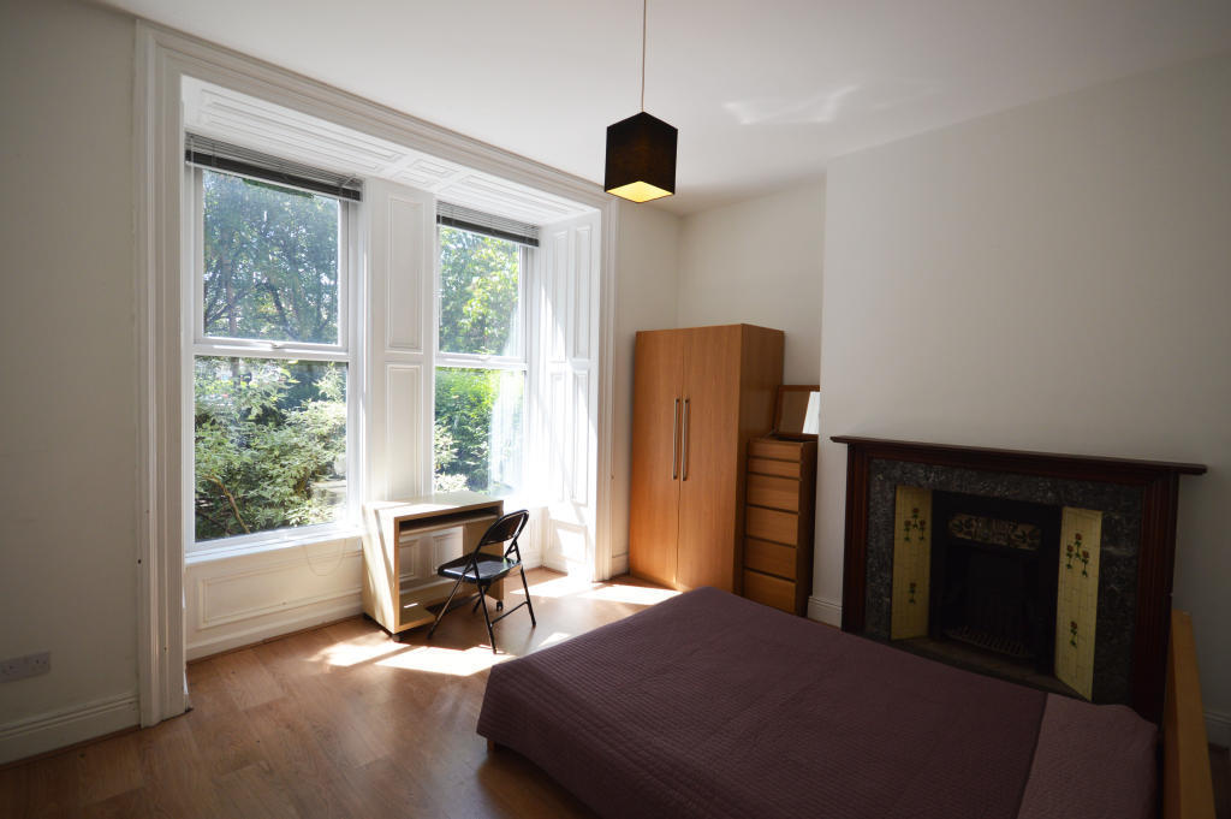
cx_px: 616
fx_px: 564
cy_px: 410
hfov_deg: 95.0
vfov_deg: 72.0
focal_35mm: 16
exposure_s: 1/125
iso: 220
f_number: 5.6
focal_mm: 11
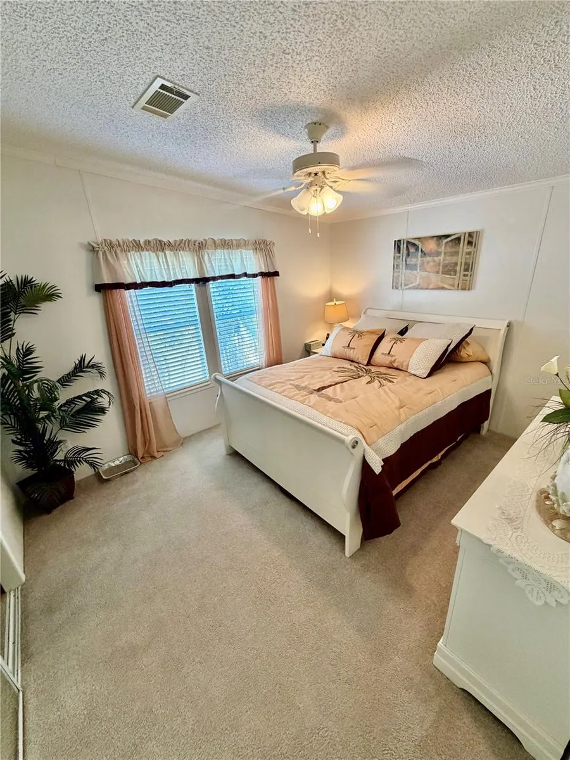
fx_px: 307
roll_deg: +3.2
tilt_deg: -20.9
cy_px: 380
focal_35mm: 14
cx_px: 285
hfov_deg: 85.7
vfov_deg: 102.1
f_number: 2.2
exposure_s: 1/60
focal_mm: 2.22
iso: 250
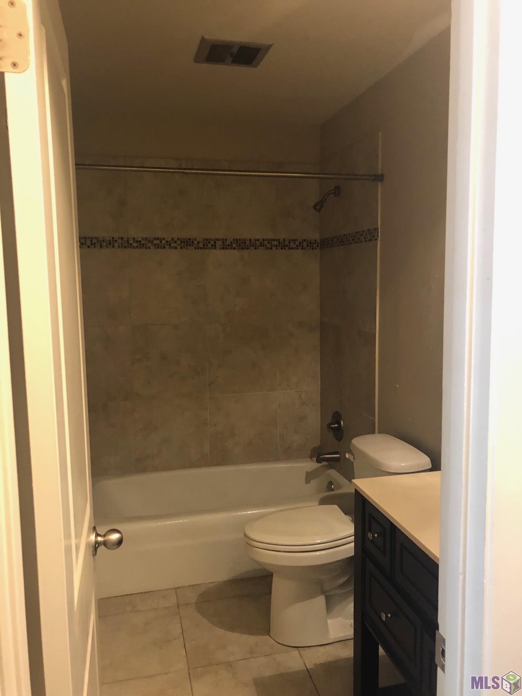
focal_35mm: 28
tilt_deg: -8.4
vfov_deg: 63.4
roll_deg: -0.8
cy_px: 348
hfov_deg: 49.7
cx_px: 261
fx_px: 563
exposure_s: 1/9
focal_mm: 3.99
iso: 100
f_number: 1.8
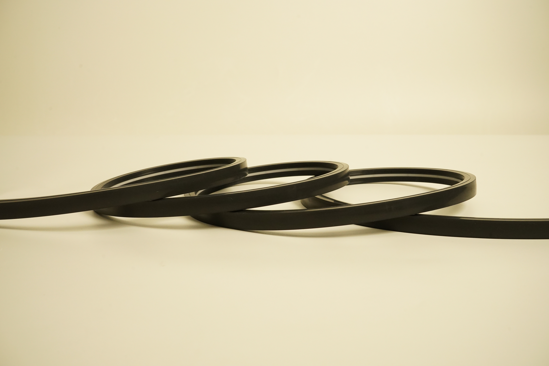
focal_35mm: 46
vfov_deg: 29.2
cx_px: 274
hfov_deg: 42.7
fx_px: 701
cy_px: 183
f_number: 13
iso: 4000
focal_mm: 46
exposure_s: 1/50
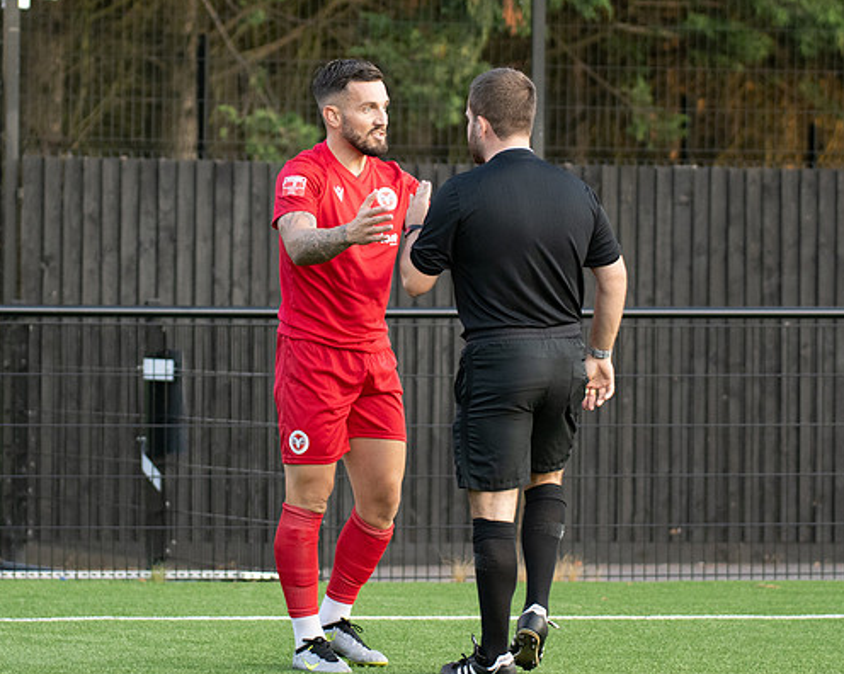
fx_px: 6564
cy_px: 316
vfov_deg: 5.9
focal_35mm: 263
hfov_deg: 7.4
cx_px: 365
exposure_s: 1/640
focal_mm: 120
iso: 1250
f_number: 2.8
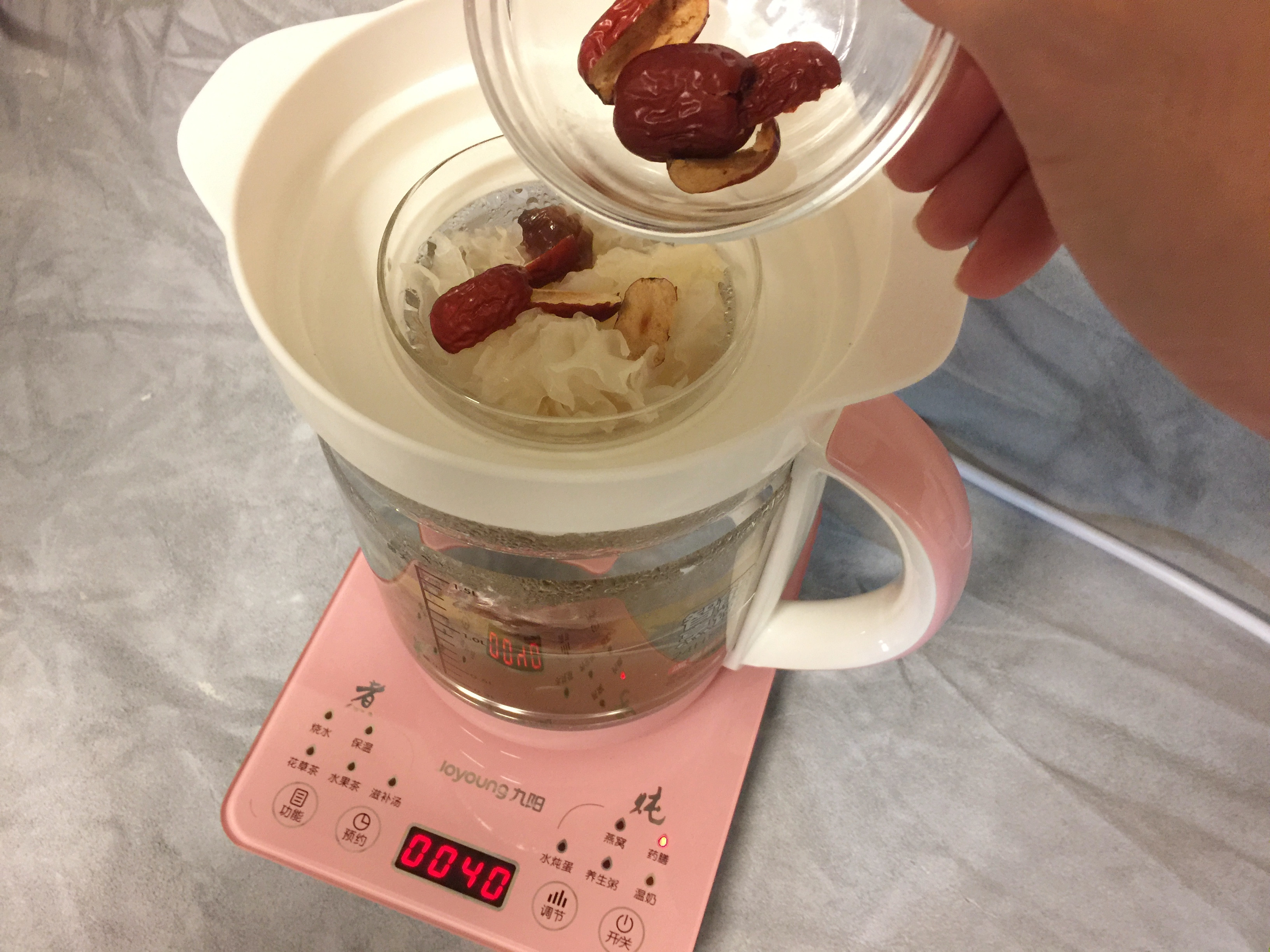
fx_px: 1064
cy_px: 476
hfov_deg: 61.7
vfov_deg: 48.2
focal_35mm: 29
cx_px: 635
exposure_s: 1/15
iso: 125
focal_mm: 4.15
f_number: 2.2
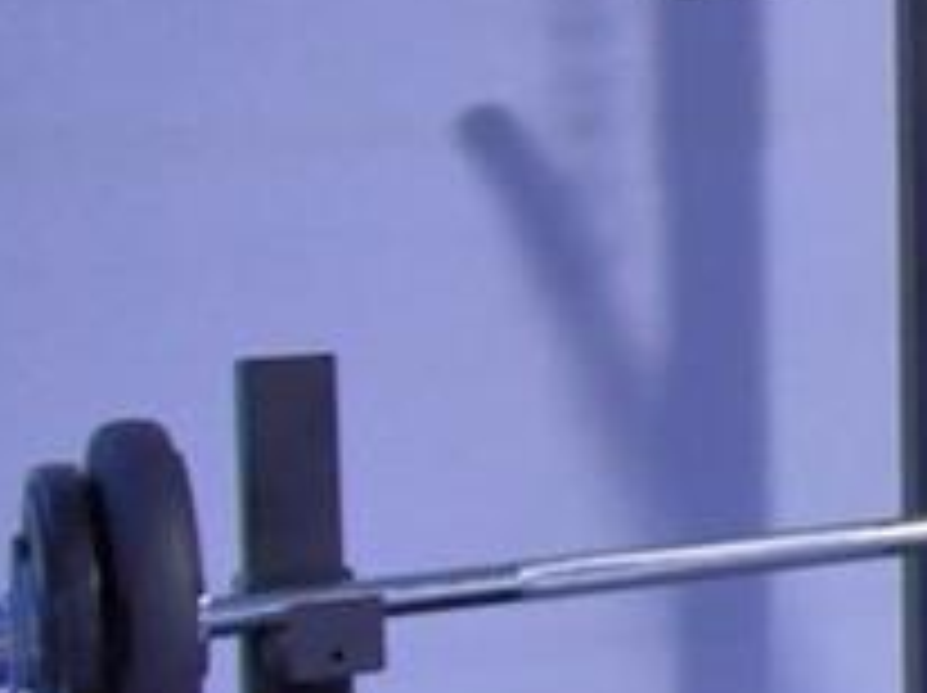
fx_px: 2996
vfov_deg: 13.1
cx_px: 2682
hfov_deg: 11.5
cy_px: 63
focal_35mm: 112
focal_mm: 10
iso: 400
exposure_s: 1/40
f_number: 4.5
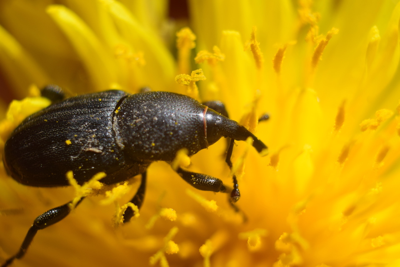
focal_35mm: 82
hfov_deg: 24.6
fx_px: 917
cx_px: 200
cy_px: 134
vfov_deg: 16.6
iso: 400
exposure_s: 1/320
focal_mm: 55
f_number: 10
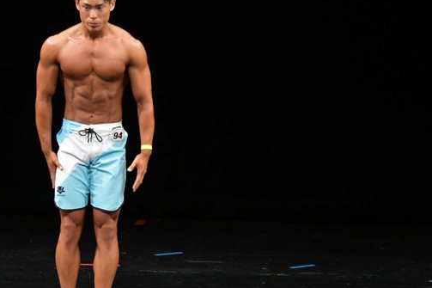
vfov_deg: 3.5
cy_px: 162
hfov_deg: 5.2
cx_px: 105
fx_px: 4714
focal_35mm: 393
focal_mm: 170
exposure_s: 1/400
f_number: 5.6
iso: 3200
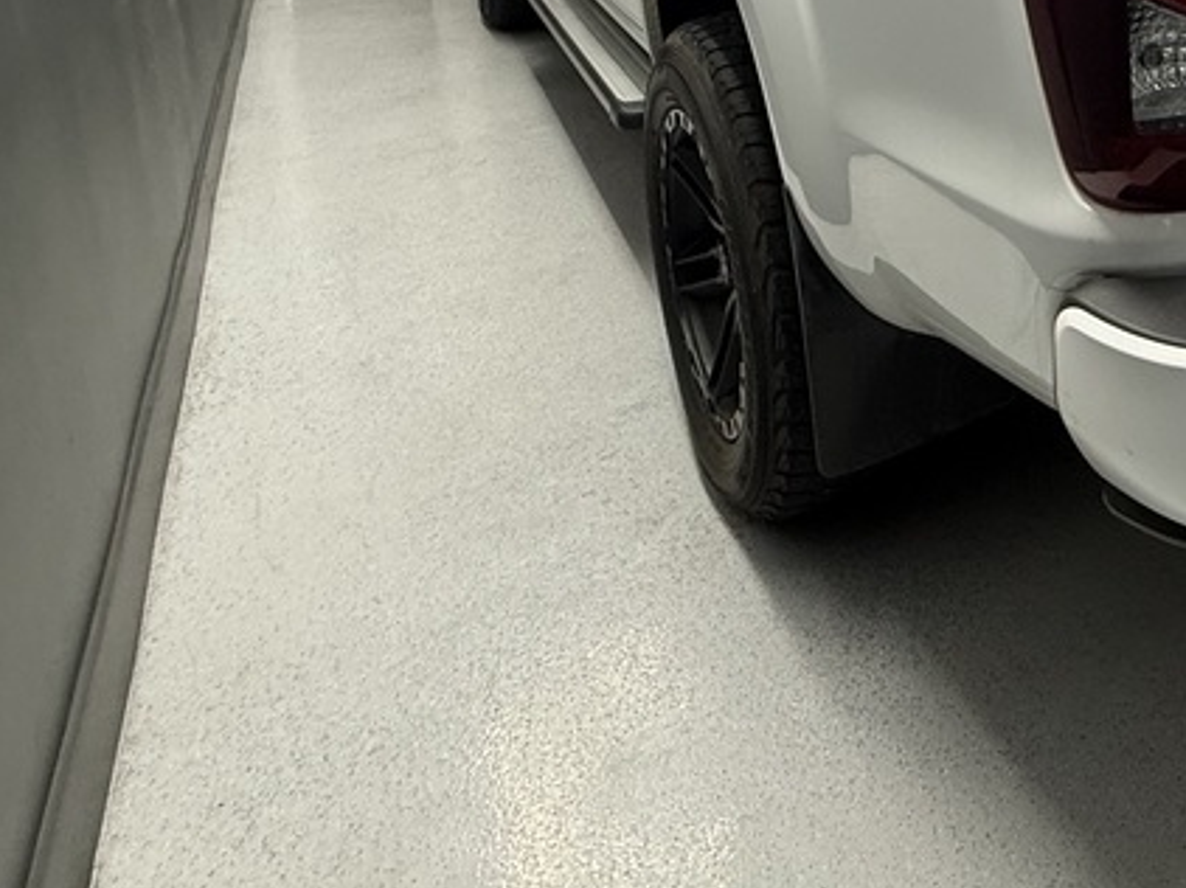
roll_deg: -0.1
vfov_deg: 34.7
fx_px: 1164
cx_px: 1279
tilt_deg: -8.4
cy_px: -135
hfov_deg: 43.1
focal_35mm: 34
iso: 200
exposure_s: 1/50
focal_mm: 2.22
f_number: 2.2
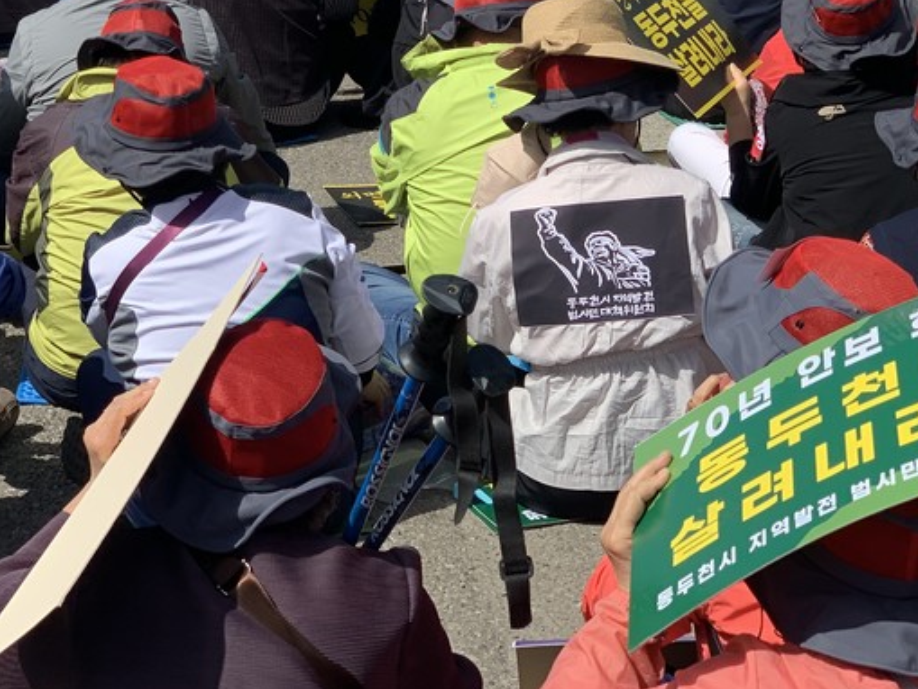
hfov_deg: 20.0
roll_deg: +0.6
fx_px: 2600
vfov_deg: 14.9
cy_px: 51
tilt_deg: -8.6
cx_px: 487
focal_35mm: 98
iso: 16
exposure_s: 1/1043
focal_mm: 6
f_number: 2.4
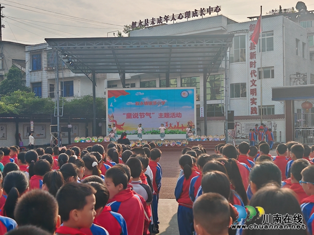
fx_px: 454
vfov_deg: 29.1
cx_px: 157
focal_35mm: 50
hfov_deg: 38.2
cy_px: 118
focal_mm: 7.62
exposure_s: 1/2800
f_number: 1.6
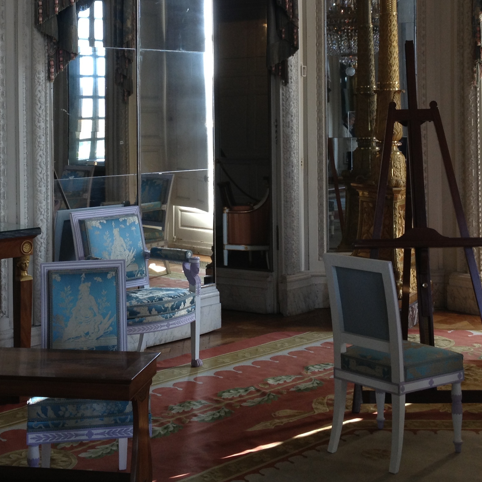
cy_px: 116
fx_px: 1040
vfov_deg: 25.8
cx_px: 219
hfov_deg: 26.1
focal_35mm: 66
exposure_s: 1/30
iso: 50
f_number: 2.4
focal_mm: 4.28
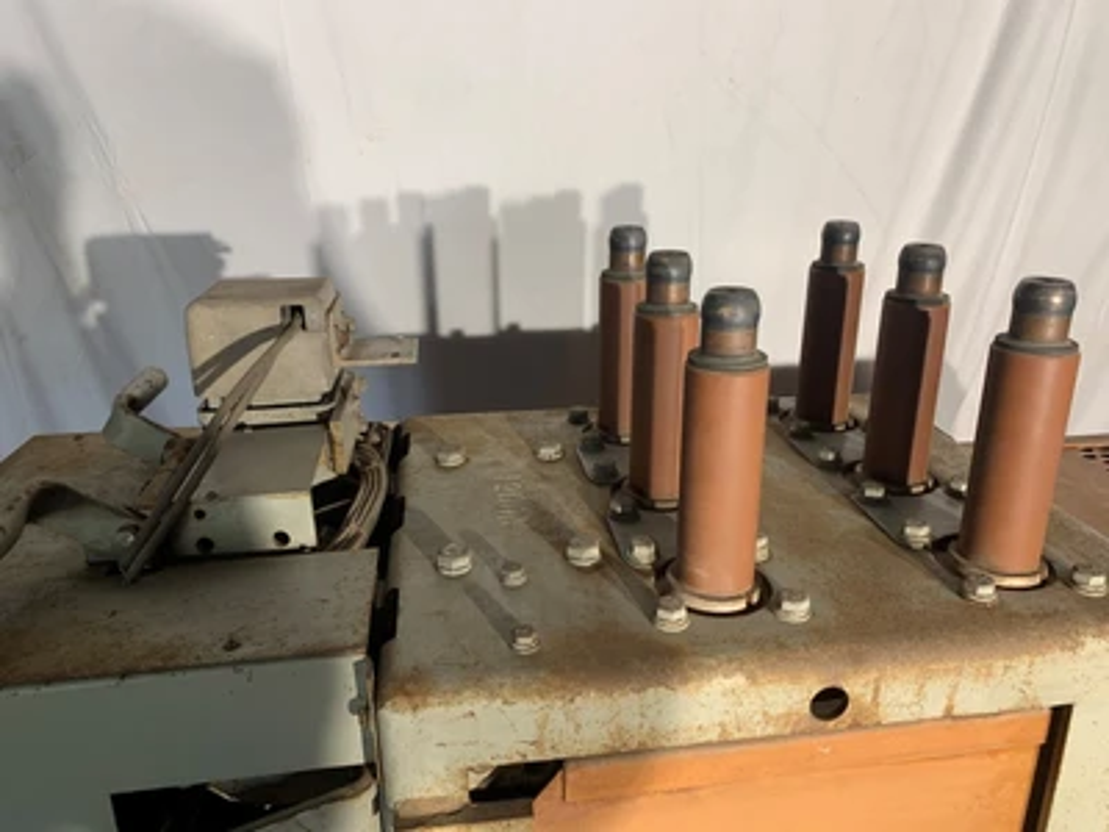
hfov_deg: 67.3
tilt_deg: -19.8
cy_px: 416
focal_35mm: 26
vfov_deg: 53.1
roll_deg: -1.6
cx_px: 554
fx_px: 833
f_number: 1.8
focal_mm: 4.25
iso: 125
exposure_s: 1/60
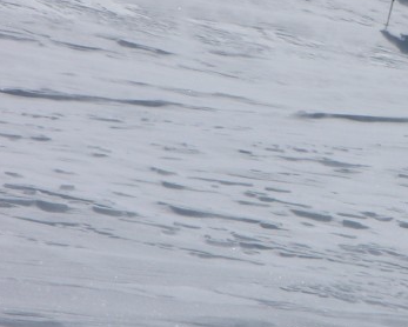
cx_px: 503
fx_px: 9738
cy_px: 51
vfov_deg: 1.9
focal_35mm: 806
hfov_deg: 2.4
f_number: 7.4
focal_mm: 71.2
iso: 50
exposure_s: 1/650
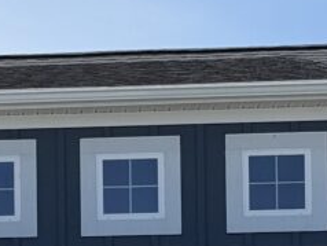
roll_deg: +0.6
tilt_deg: +7.3
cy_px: 423
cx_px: -159
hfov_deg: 8.0
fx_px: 2288
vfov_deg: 6.0
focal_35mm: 242
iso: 64
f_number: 1.78
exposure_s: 1/5208
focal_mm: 6.76
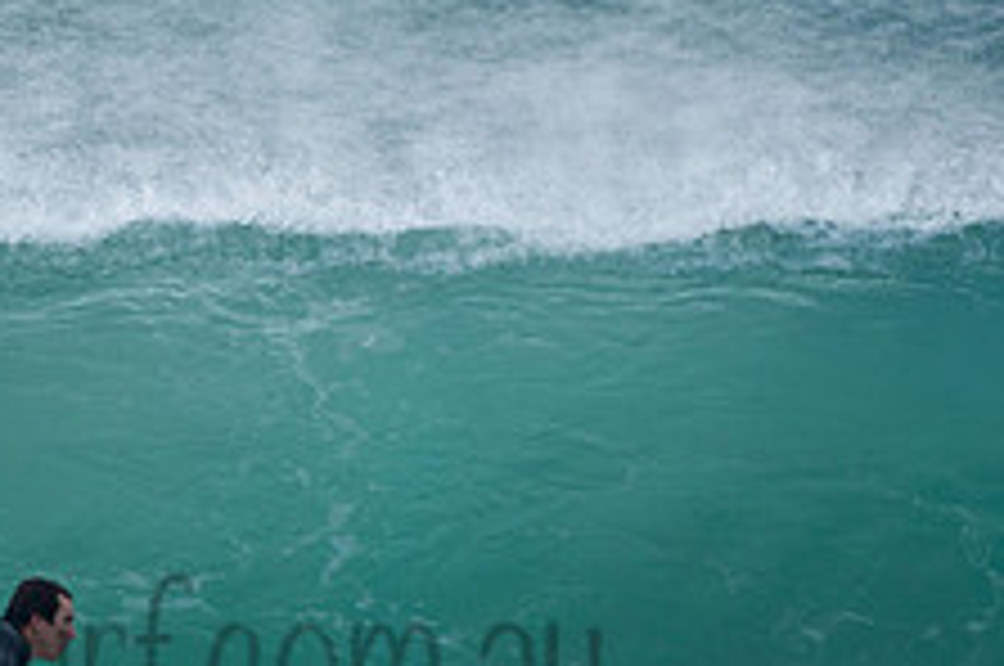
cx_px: 126
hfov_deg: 1.1
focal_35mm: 1955
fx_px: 54443
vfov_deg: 0.7
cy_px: 605
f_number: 5.6
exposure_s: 1/800
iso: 220
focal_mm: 500
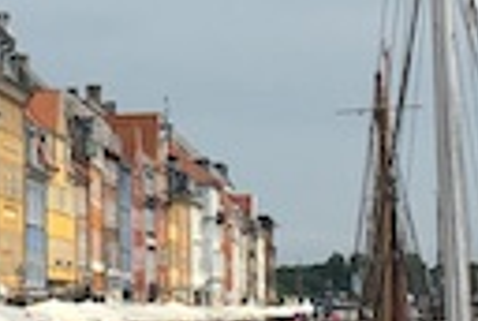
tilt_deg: +4.7
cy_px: 37
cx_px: 123
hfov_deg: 10.9
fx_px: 2502
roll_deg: +0.6
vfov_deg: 7.3
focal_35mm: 188
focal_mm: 4.15
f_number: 2.2
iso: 25
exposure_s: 1/2481
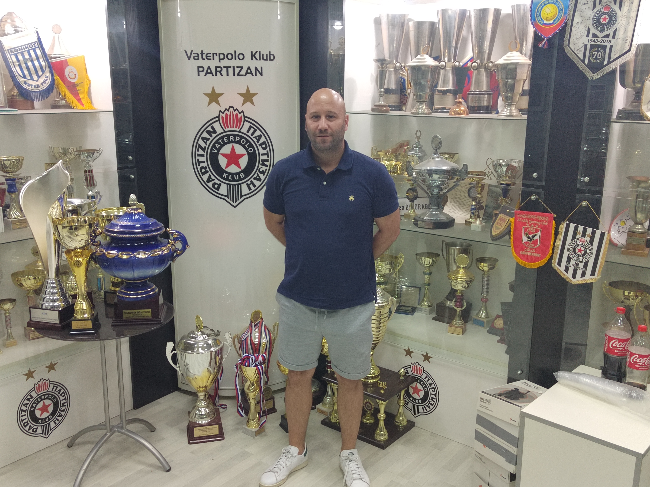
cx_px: 325
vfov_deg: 41.8
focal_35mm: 34
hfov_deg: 54.0
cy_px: 244
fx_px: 638
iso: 1484
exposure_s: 1/50
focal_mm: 5.52
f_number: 1.9
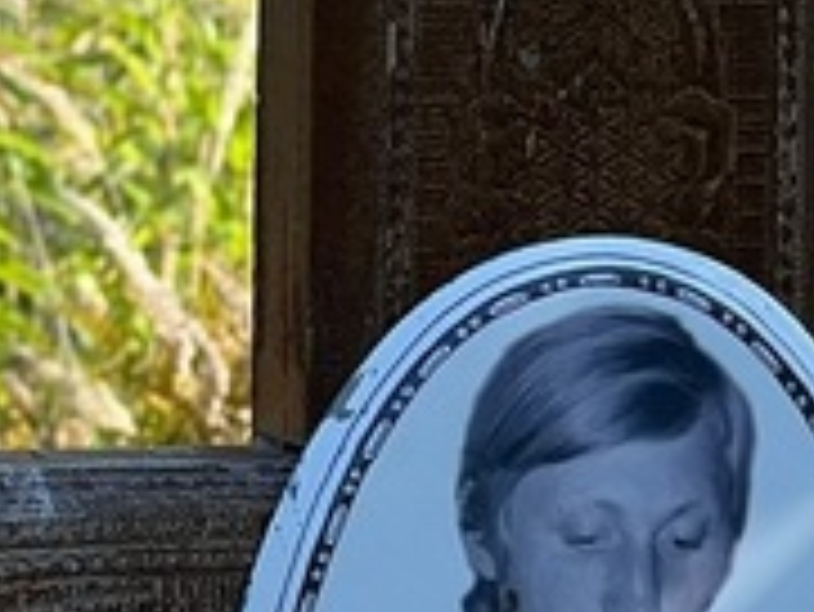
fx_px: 8000
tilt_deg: -10.8
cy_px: 684
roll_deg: -0.6
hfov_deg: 5.8
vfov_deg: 4.4
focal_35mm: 340
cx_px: 306
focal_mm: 9
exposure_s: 1/188
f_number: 2.8
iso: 32
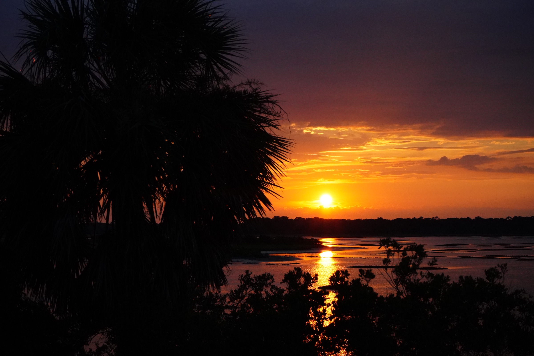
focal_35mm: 70
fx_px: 1038
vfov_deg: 19.5
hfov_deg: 28.8
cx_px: 267
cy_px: 178
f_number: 9
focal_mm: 70
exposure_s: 1/8000
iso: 10000
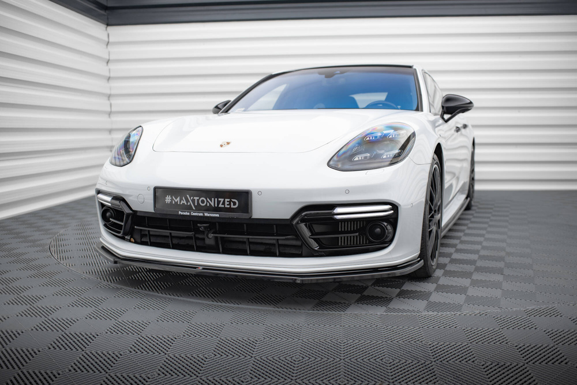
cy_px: 192
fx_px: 561
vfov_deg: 37.9
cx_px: 288
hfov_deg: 54.4
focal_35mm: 35
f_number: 2.5
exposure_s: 1/200
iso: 500
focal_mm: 35
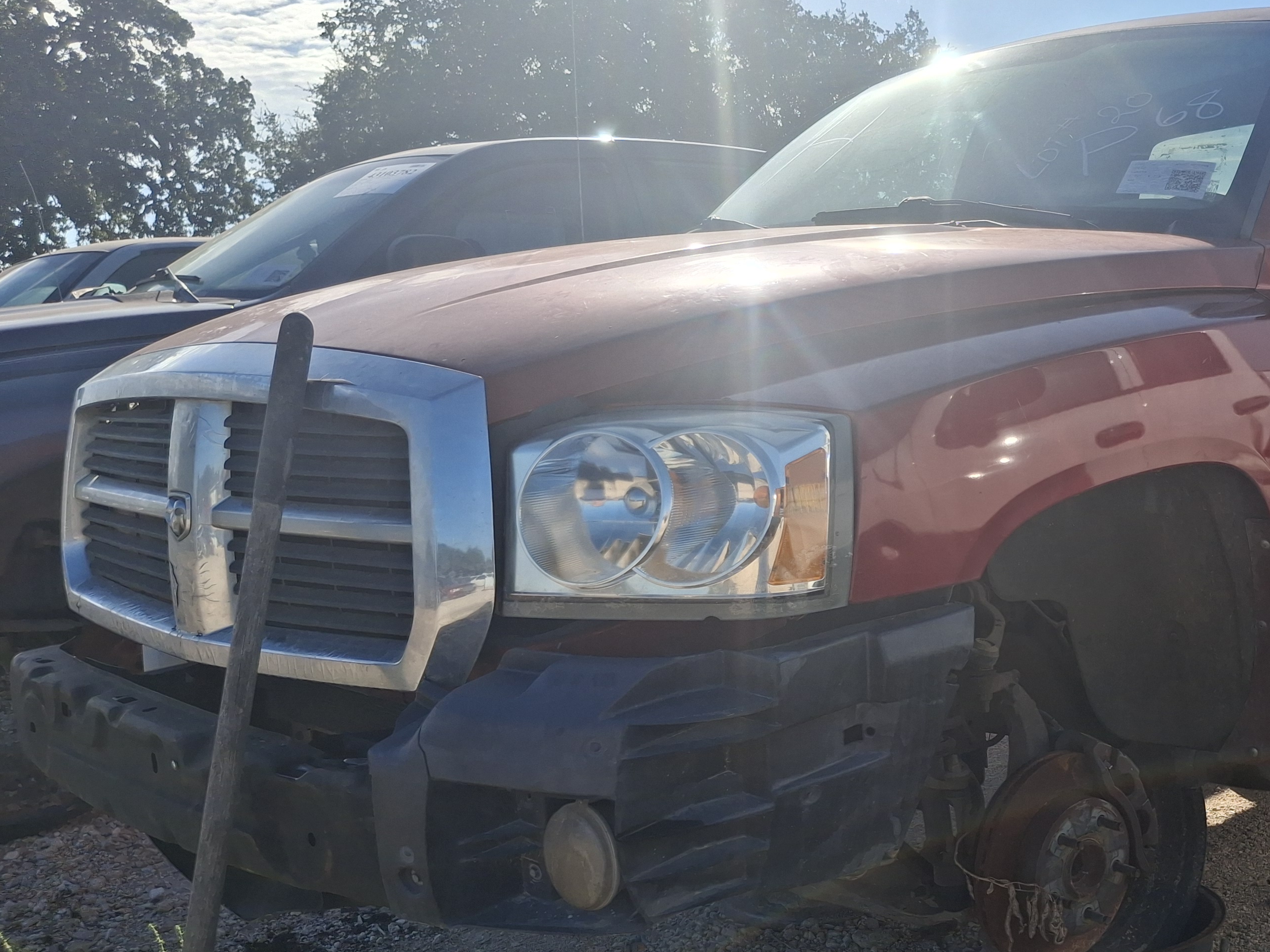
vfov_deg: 35.9
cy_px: 555
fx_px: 1468
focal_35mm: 40
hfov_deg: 44.5
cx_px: 1014
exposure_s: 1/3390
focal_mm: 4.69
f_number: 1.8
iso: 32
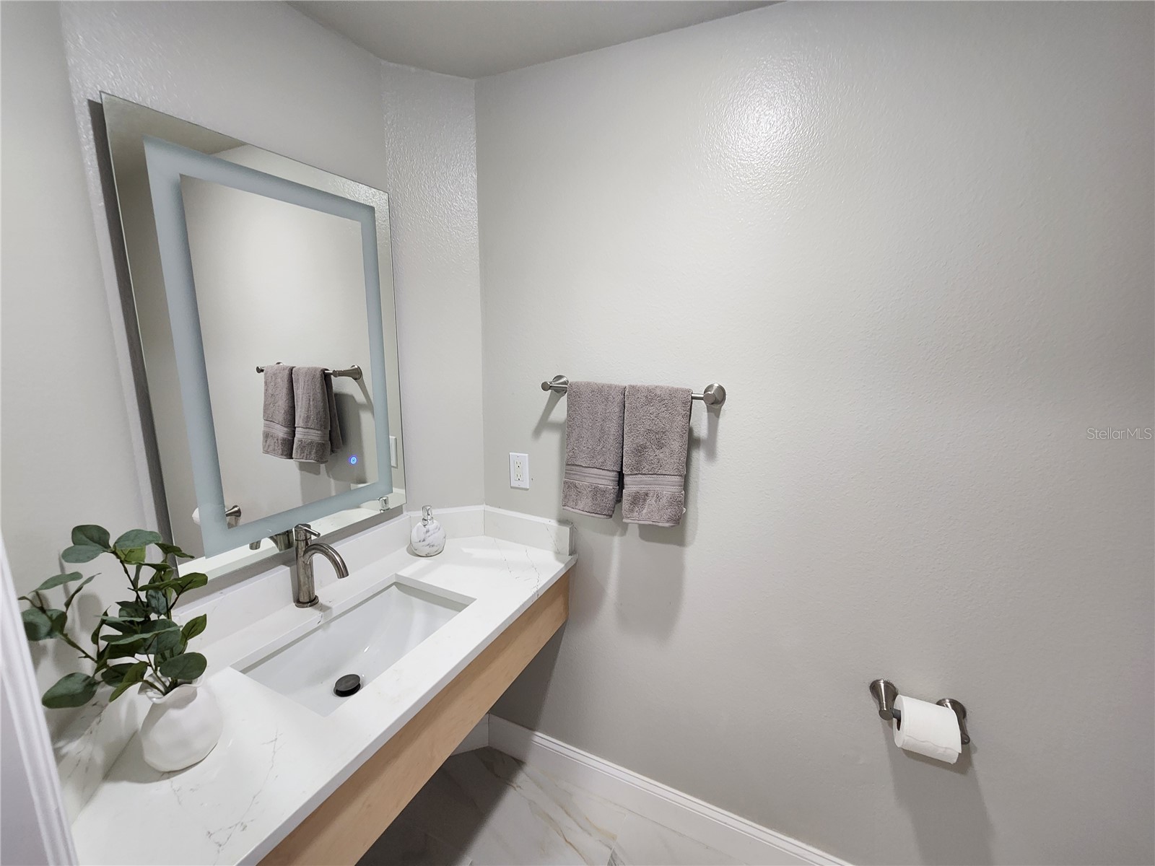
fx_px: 434
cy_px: 433
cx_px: 578
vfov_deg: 89.9
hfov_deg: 106.2
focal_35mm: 13
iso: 250
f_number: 2.2
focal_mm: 2.2
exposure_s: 1/60
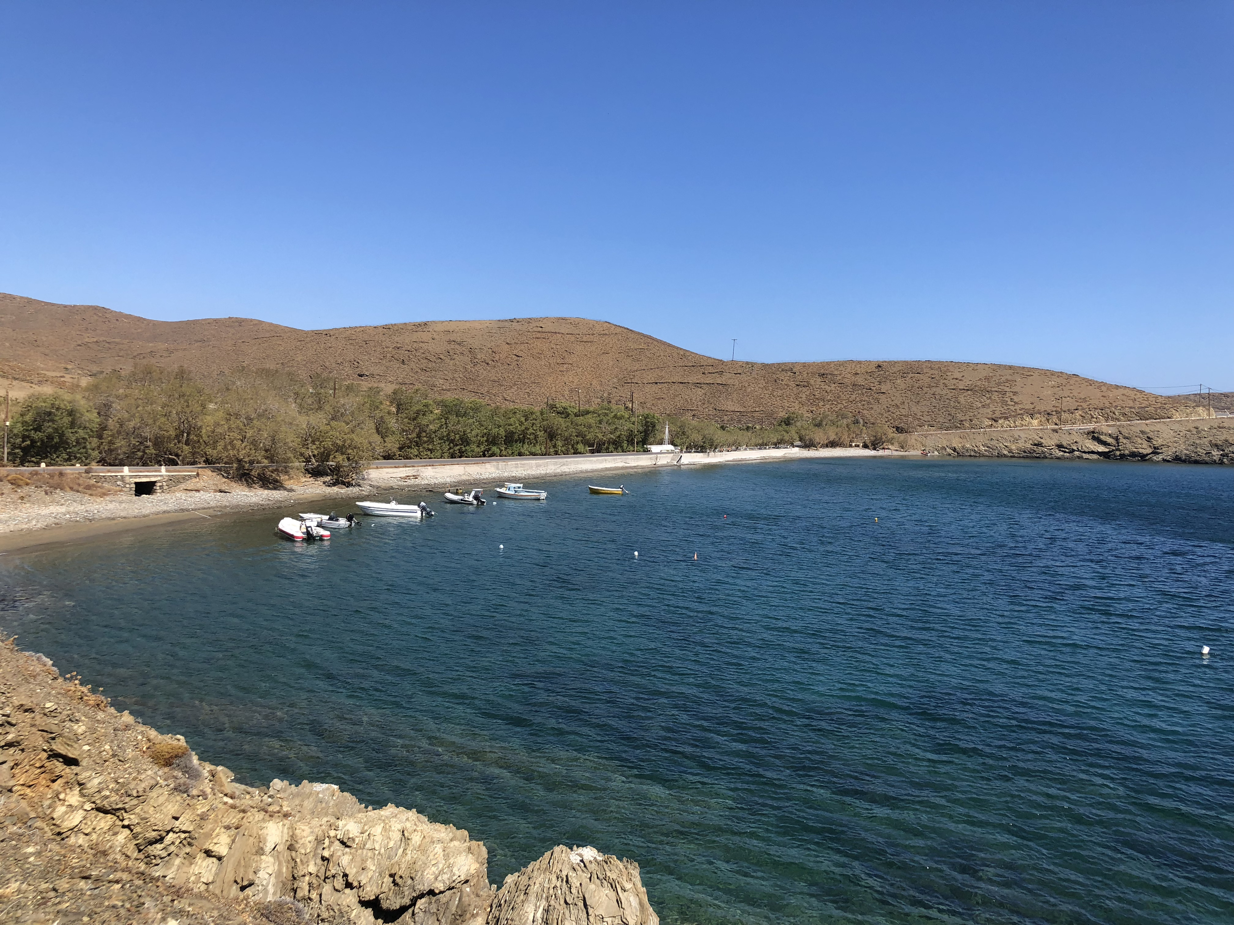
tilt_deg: -2.1
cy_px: 462
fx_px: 998
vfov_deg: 49.7
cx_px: 617
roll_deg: -1.2
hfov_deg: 63.4
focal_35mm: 28
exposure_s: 1/1845
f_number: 1.8
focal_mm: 4
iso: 20
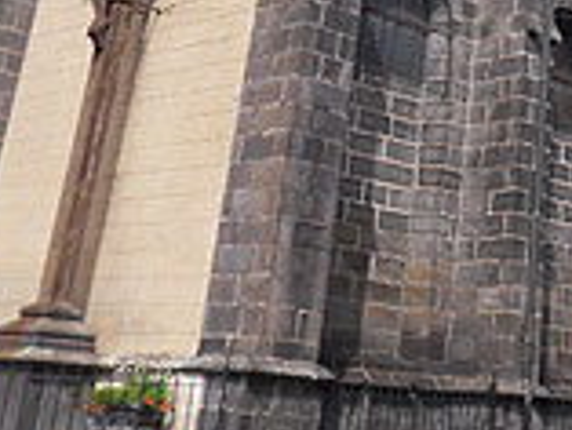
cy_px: -117
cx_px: 557
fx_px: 1141
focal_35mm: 69
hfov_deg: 26.8
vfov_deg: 19.8
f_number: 7.5
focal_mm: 4.3
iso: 80
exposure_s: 1/125
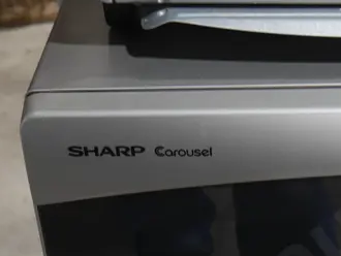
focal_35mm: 93
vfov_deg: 15.7
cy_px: 231
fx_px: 917
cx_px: 347
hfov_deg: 20.4
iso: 320
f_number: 3.6
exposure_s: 1/60
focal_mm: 15
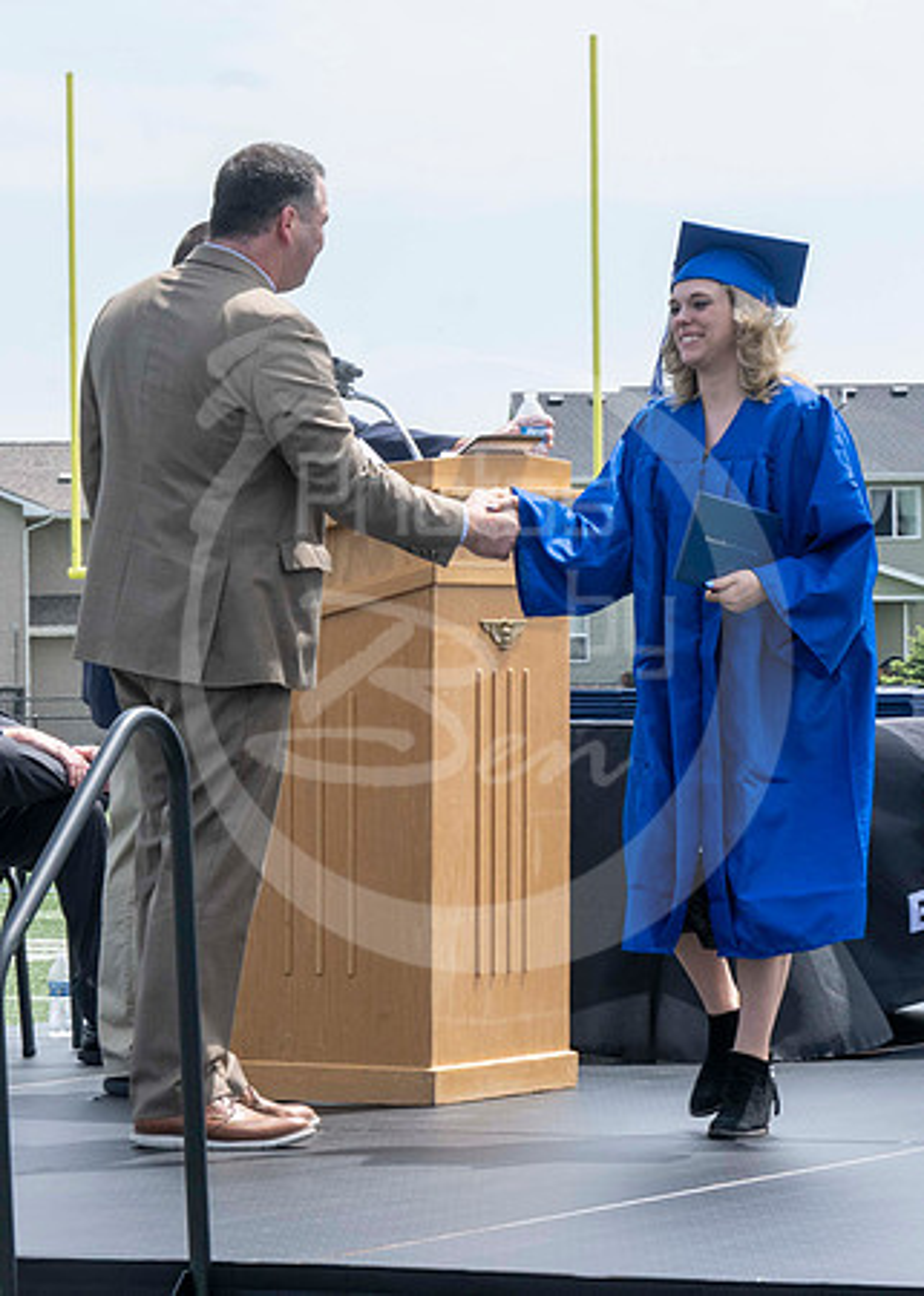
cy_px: 449
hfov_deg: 8.8
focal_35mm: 163
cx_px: 386
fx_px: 6003
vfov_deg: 12.3
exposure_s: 1/250
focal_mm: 70
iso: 200
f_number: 13
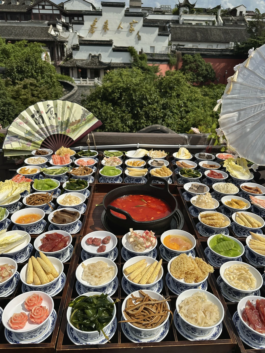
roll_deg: -2.1
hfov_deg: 56.8
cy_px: 176
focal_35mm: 24
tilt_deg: -25.6
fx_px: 245
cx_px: 132
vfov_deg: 71.6
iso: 80
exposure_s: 1/10753
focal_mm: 6.86
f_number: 1.78
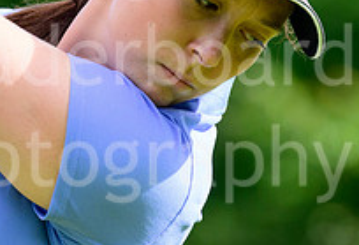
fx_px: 11305
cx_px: 290
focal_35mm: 1126
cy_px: -31
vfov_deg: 1.2
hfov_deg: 1.8
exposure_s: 1/1000
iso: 640
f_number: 5.3
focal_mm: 300
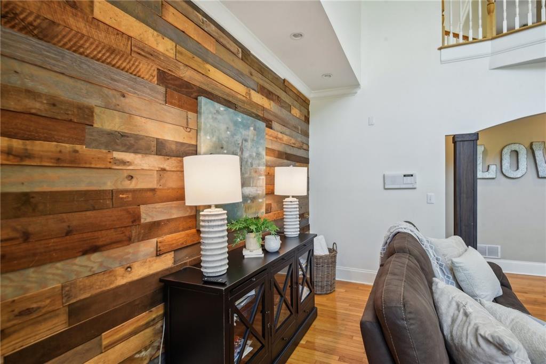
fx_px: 273
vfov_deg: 67.4
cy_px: 182
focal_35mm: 18
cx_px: 273
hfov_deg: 90.0
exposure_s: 1/20
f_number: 8
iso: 400
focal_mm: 18
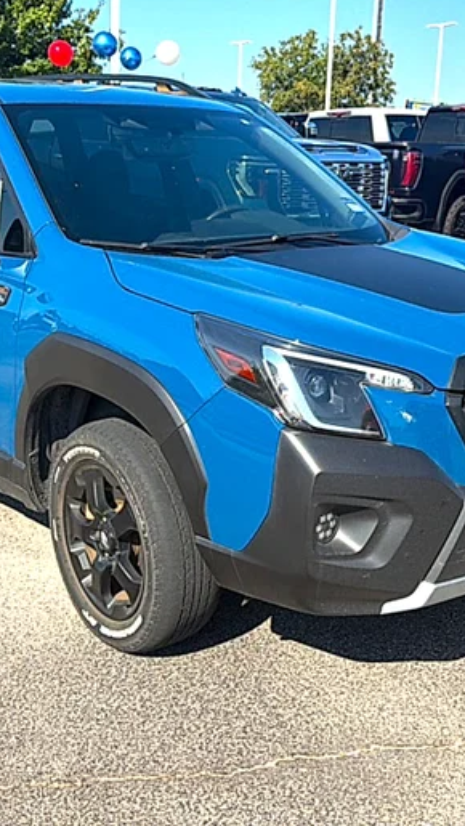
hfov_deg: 32.0
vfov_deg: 54.0
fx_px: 810
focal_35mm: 37
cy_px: 410
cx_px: 234
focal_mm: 6.76
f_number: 1.78
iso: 80
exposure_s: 1/3759
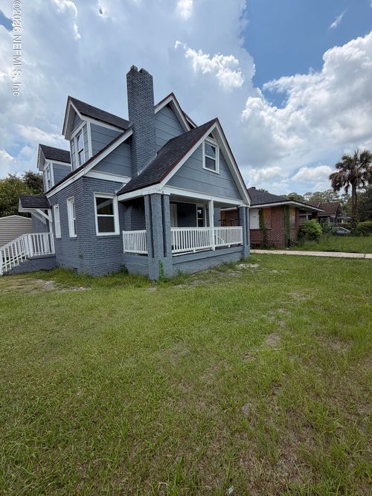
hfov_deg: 85.7
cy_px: 248
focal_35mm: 14
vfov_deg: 102.1
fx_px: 201
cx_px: 186
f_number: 2.2
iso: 20
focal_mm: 2.22
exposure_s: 1/830
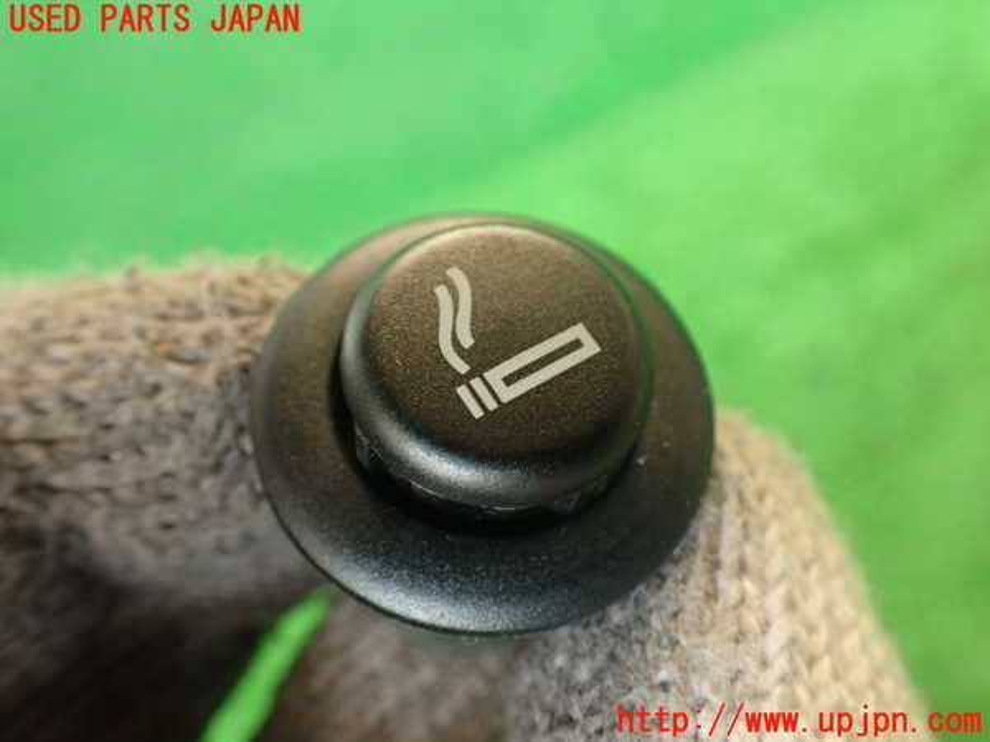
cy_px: 371
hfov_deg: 56.8
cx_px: 495
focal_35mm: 32
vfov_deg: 44.2
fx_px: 915
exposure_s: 1/30
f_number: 2.4
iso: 250
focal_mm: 5.79
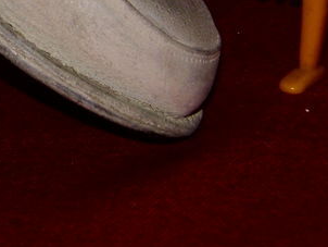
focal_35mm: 268
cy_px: -124
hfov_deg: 7.2
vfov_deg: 5.5
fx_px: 2541
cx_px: -194
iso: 100
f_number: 4.2
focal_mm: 14.6
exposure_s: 1/60
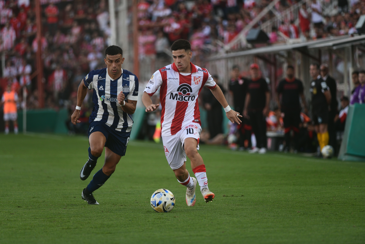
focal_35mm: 300
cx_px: 182
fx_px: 3041
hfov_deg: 6.9
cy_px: 122
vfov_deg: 4.6
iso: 640
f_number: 4
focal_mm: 300
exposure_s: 1/1000
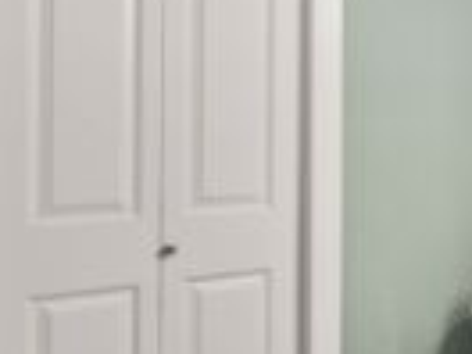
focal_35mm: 38
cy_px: 166
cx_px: 569
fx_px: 518
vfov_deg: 37.7
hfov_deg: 37.1
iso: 1000
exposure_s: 1/1.25
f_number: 7.1
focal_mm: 13
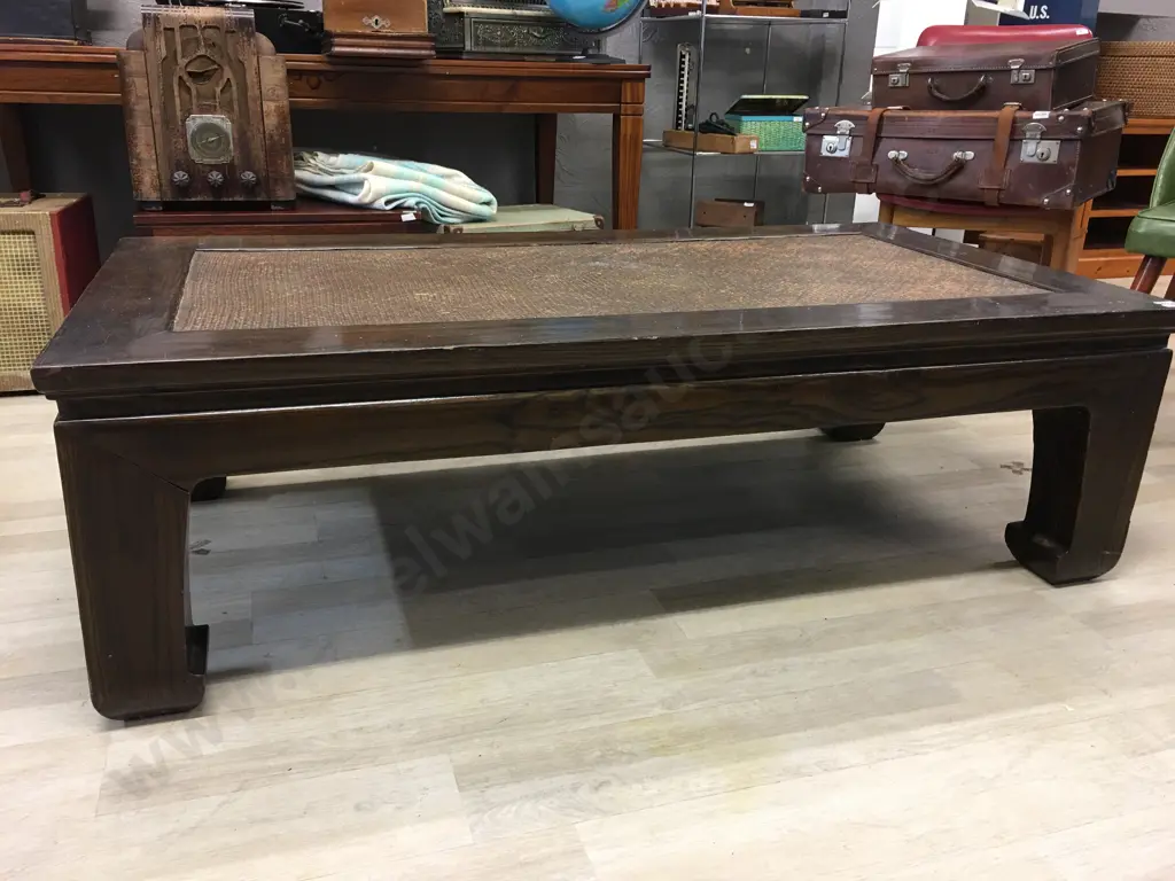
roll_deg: -2.4
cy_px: 440
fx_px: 984
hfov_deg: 61.7
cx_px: 588
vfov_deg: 48.2
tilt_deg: -18.1
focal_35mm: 29
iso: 64
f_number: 2.2
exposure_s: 1/17
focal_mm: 4.15
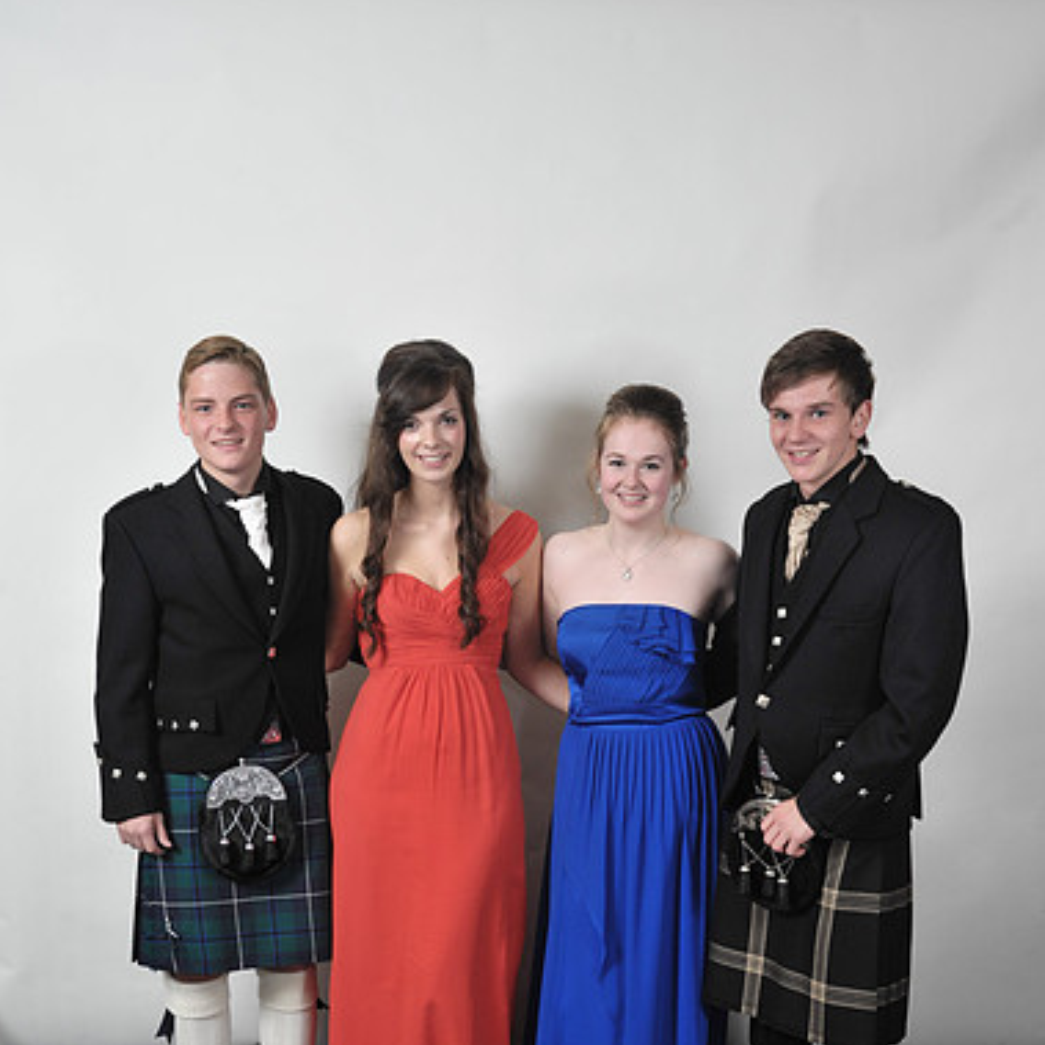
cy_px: 761
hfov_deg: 32.8
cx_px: 527
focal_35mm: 52
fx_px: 1776
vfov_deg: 32.3
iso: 1000
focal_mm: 40
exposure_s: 1/160
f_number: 7.1
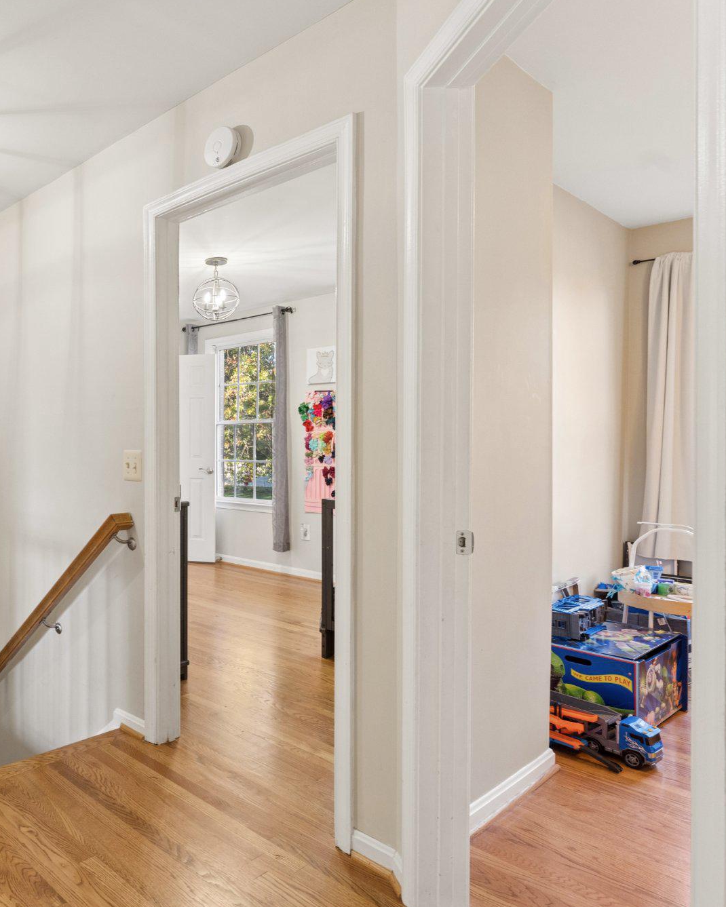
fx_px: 637
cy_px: 455
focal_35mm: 24
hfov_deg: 53.2
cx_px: 94
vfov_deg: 70.9
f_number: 7.1
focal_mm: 16.5
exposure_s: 1/25
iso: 1250
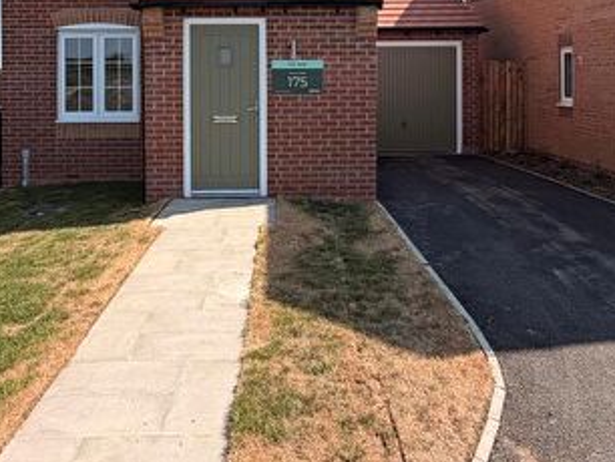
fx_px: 569
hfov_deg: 56.8
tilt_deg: -0.2
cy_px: 71
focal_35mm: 32
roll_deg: +0.1
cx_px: 297
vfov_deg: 41.6
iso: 32
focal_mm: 2.22
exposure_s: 1/770
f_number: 2.2
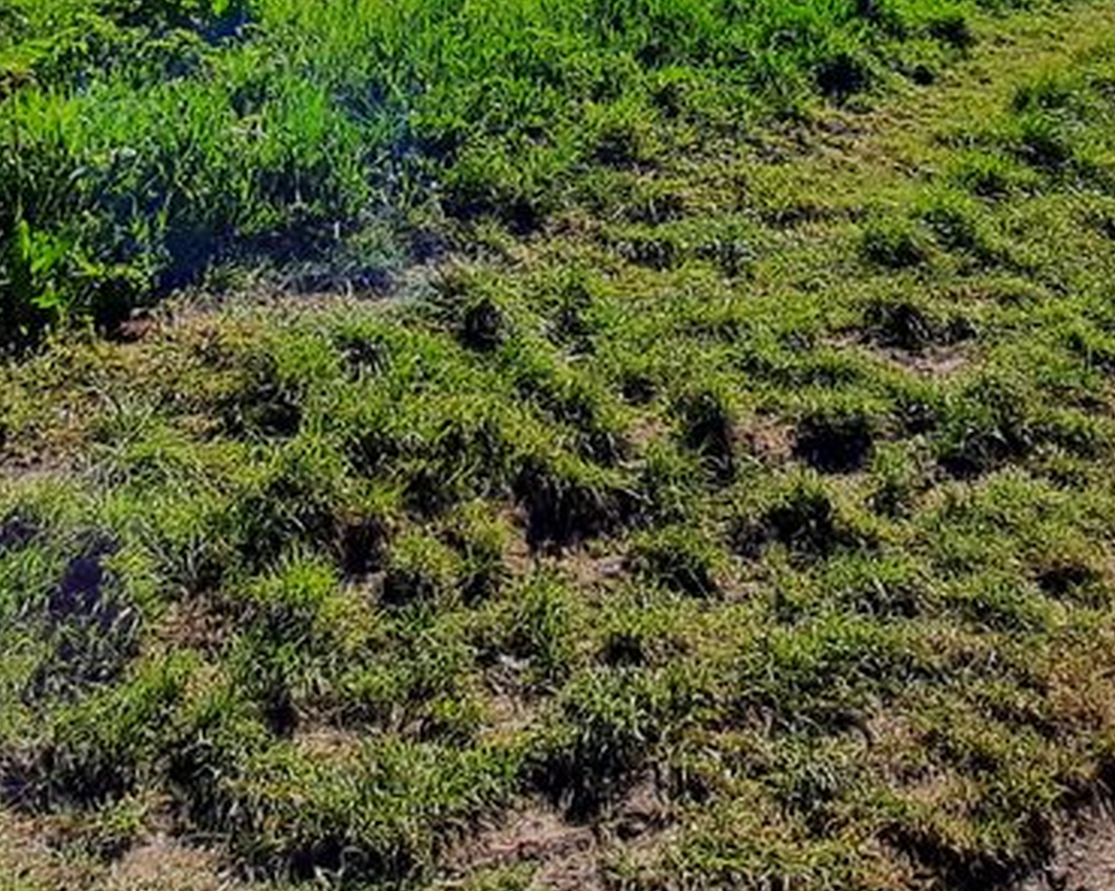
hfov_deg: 42.0
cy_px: -526
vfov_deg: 24.4
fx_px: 1452
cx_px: 601
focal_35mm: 44
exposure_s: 1/2183
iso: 40
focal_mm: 1.74
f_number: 2.2
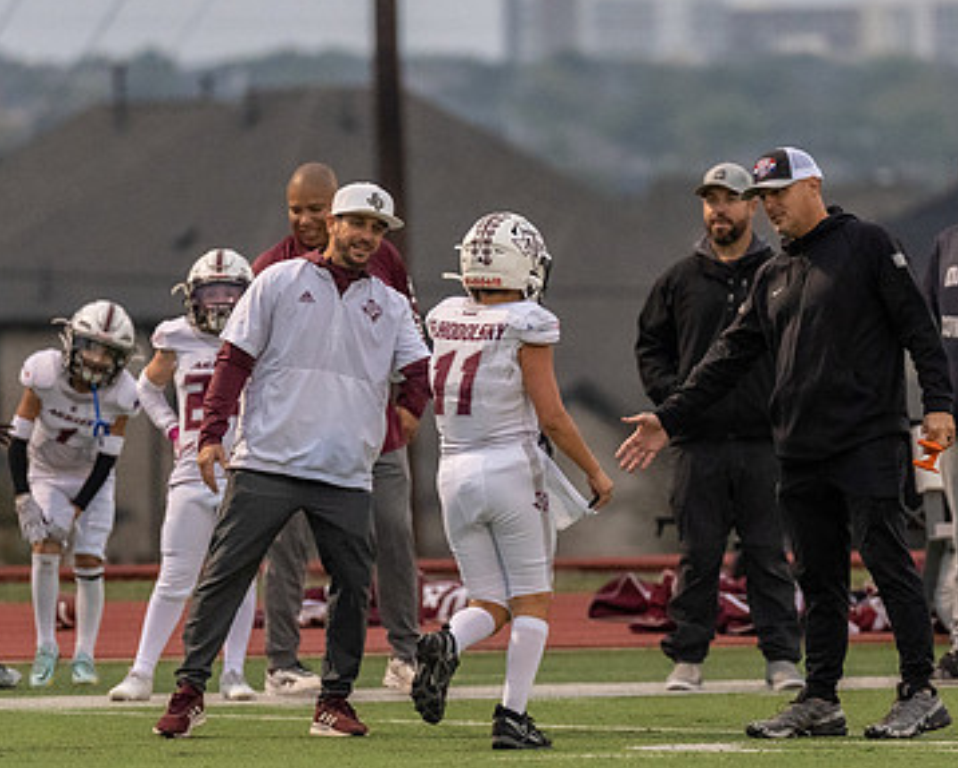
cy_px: 458
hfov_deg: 3.2
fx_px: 16884
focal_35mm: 595
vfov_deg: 2.6
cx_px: 599
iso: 2500
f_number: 2.8
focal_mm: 200
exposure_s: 1/1250
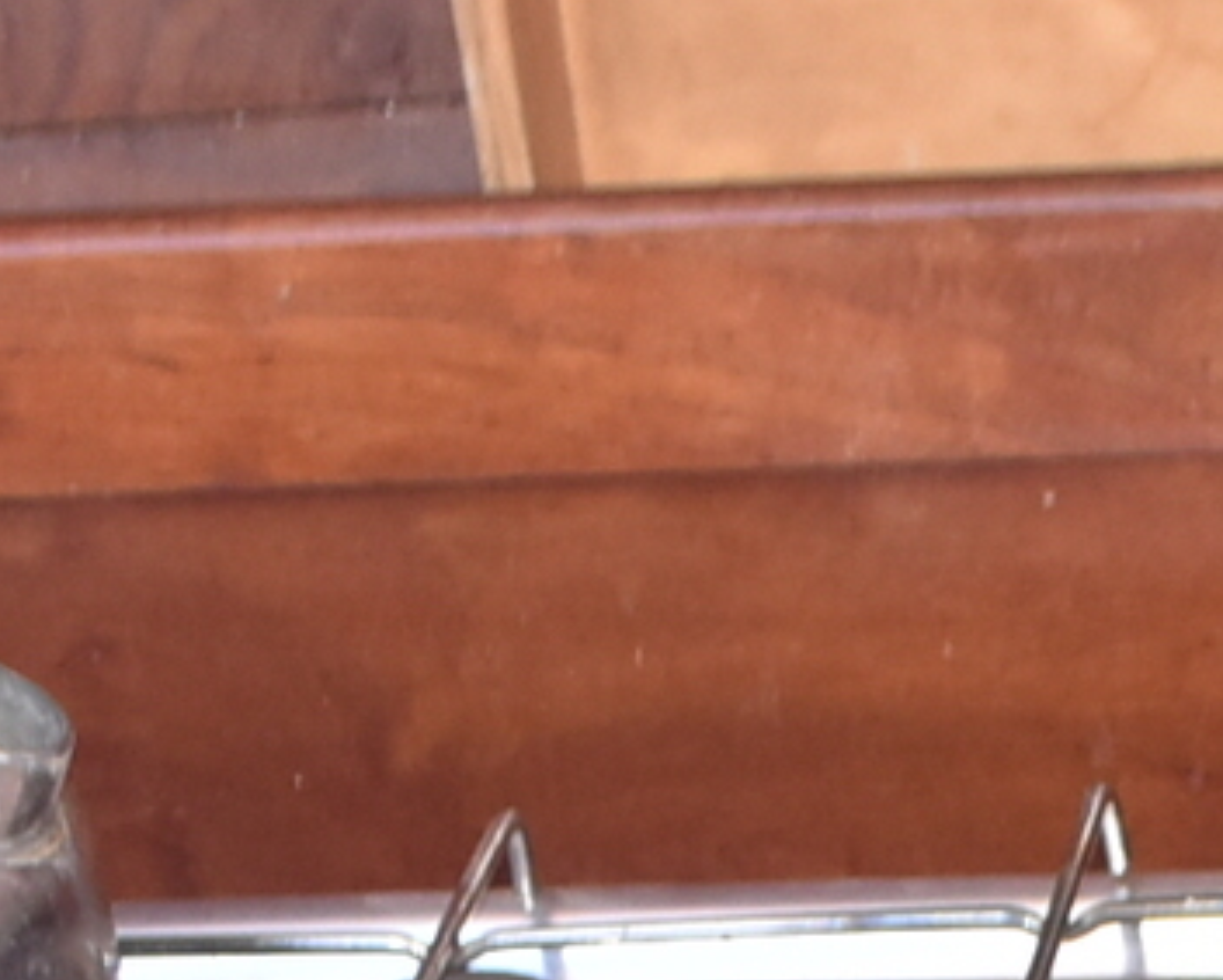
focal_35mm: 200
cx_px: 1904
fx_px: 7243
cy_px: 2493
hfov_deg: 9.4
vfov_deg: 7.2
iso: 800
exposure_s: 1/100
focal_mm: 20
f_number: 5
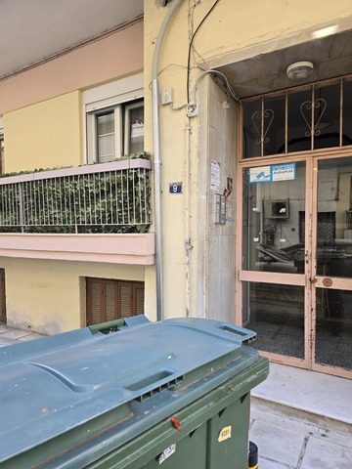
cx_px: 176
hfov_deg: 58.9
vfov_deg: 73.9
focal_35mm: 23
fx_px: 312
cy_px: 234
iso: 32
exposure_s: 1/180
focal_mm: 6.3
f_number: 1.7
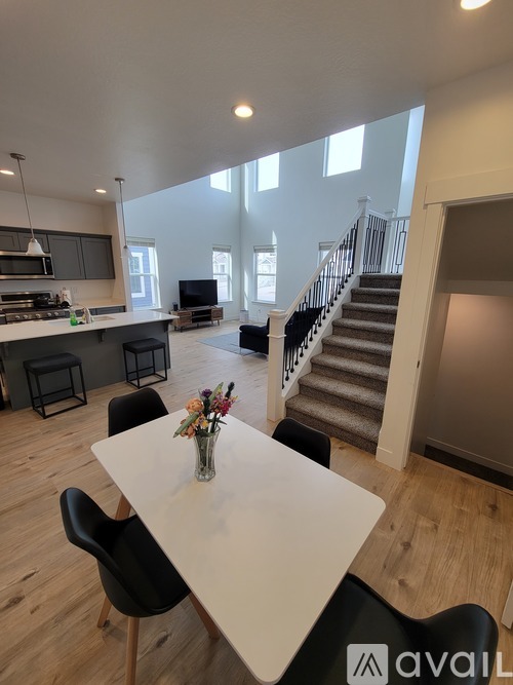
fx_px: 257
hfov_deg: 89.9
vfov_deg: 106.2
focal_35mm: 13
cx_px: 256
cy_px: 342
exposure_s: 1/120
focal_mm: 2.2
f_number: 2.2
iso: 64
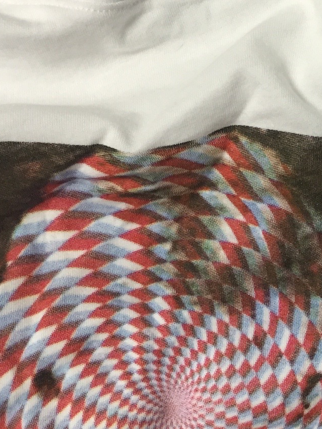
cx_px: 343
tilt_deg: -77.2
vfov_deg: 27.6
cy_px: 291
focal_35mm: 70
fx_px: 868
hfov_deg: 20.2
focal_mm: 4.15
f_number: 2.2
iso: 125
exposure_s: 1/30
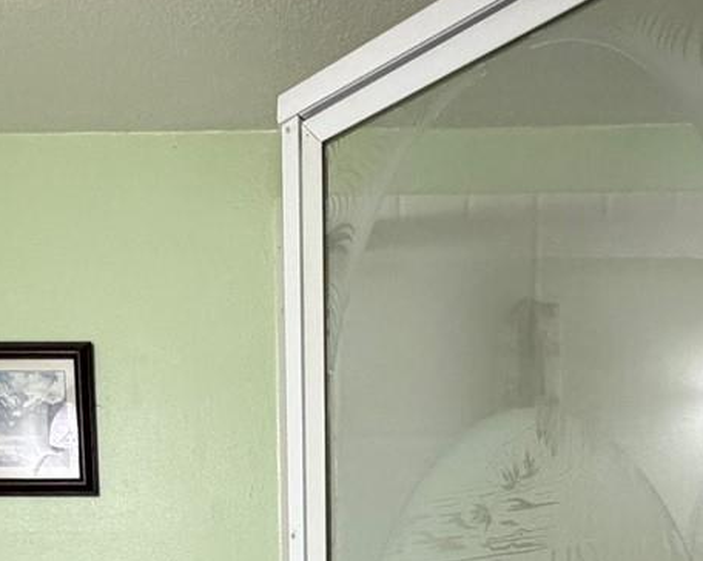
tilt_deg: -7.0
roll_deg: +0.7
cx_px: 387
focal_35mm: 48
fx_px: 998
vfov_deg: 25.5
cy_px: 789
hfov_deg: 38.8
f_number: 2.2
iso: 320
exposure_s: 1/120
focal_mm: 2.22
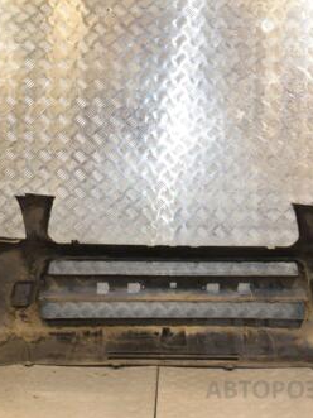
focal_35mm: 55
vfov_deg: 34.9
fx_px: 662
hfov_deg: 26.6
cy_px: 169
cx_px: 182
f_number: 5
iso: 800
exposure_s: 1/200
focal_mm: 21
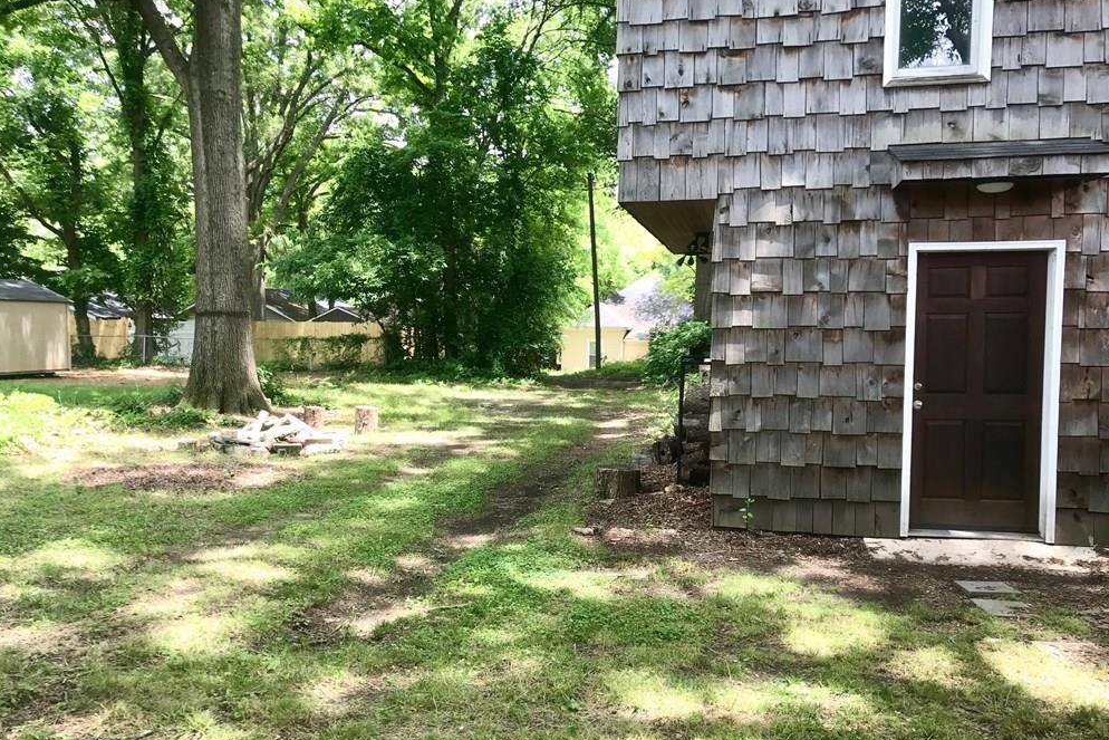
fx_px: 924
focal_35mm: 30
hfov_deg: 61.9
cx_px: 546
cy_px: 405
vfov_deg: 43.6
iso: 20
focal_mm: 3.99
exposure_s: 1/179
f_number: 1.8
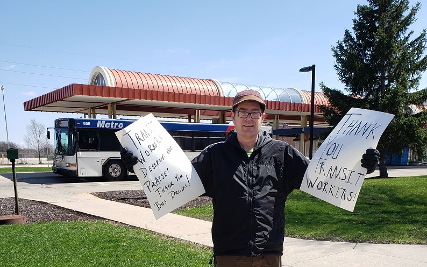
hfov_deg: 52.8
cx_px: 214
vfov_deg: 32.4
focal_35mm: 37
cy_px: 249
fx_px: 431
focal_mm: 4.3
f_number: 2.4
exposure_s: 1/1078
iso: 50
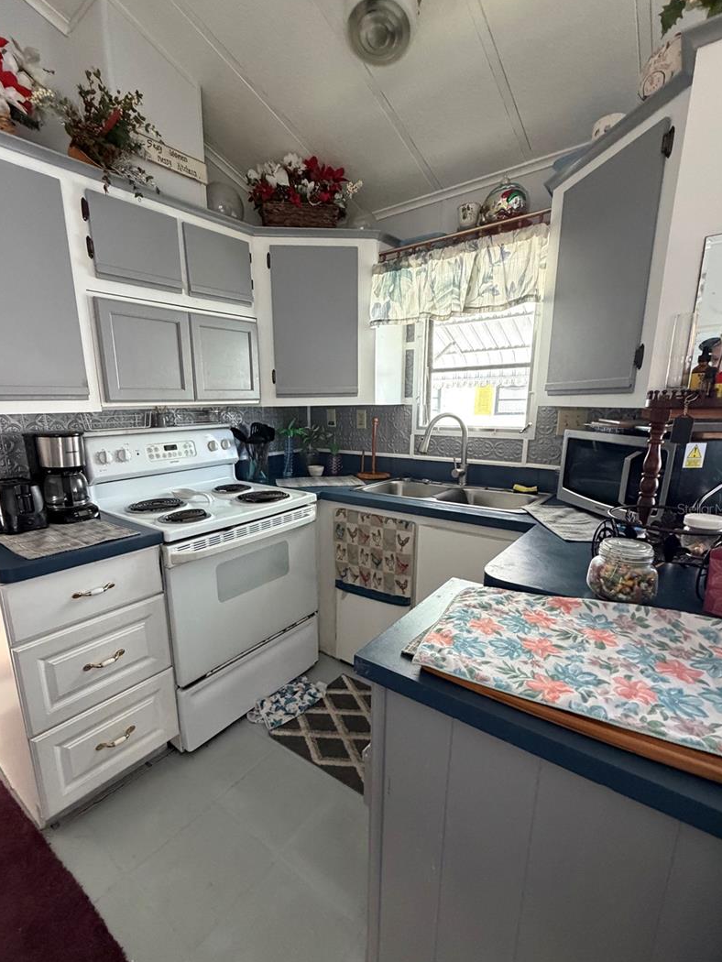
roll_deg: -1.2
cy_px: 508
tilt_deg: -15.4
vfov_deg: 94.4
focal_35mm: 16
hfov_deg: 78.0
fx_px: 445
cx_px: 330
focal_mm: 2.22
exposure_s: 1/60
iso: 400
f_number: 2.2
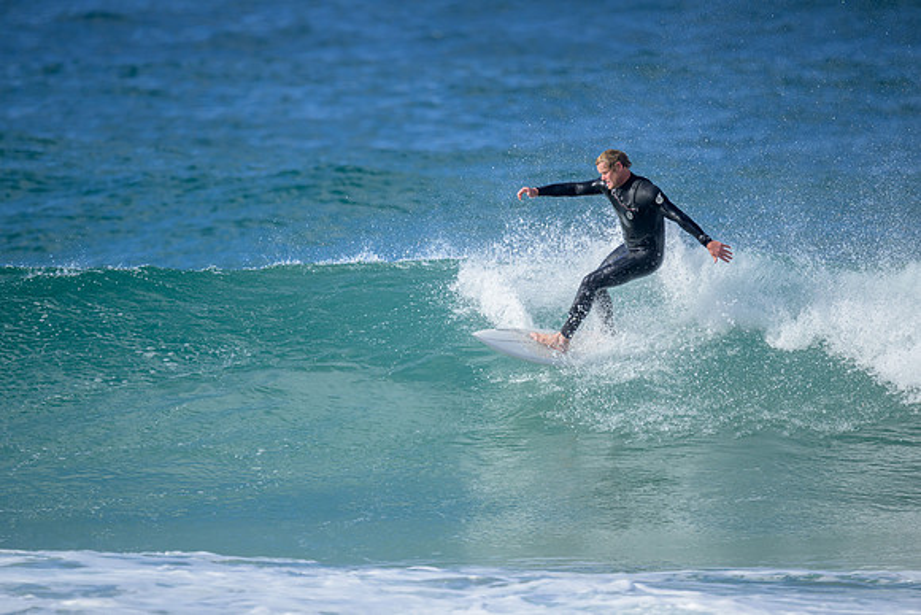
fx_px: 20470
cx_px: 460
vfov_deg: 1.7
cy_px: 308
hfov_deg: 2.6
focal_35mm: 800
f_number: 6.3
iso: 560
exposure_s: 1/2500
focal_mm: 800
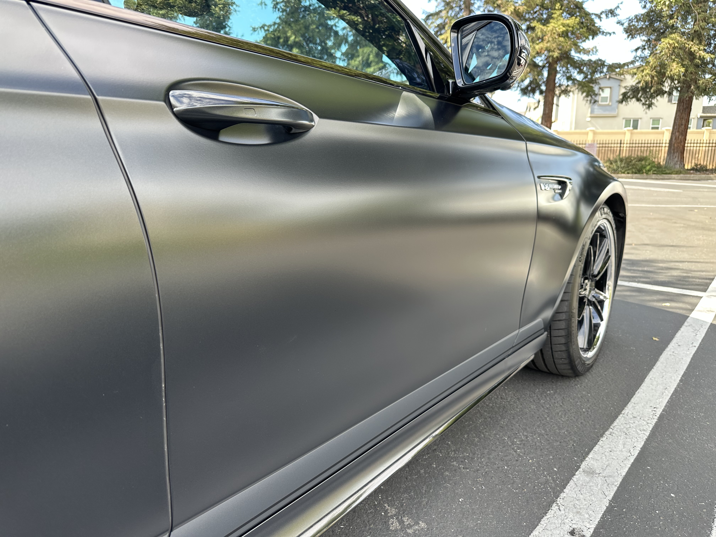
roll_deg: +0.2
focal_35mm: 24
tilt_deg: -12.7
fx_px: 496
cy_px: 268
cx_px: 358
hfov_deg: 71.6
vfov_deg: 56.8
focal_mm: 6.86
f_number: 1.78
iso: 80
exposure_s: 1/206
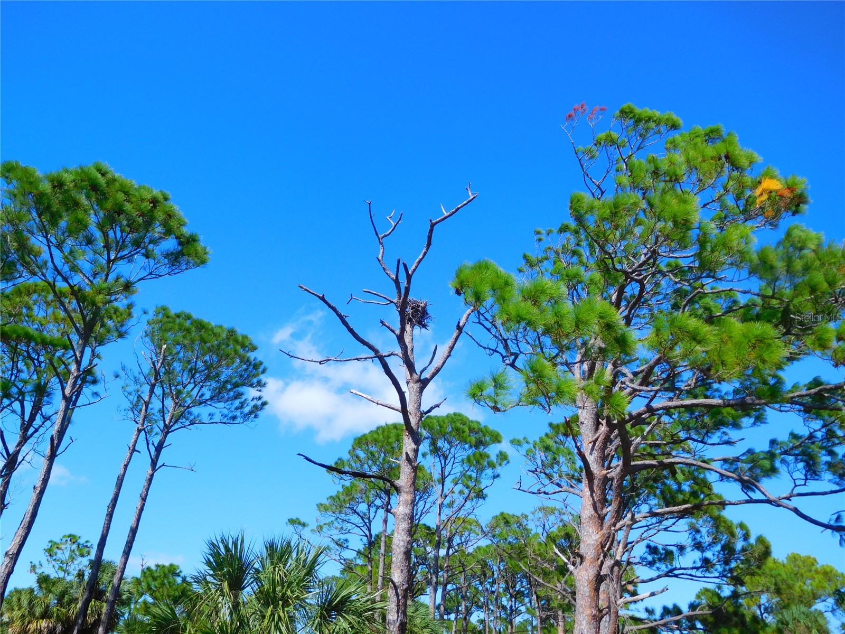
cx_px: 422
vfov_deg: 54.9
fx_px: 610
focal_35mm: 25
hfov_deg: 69.4
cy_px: 317
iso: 125
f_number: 3.4
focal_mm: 4.5
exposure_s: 1/1000
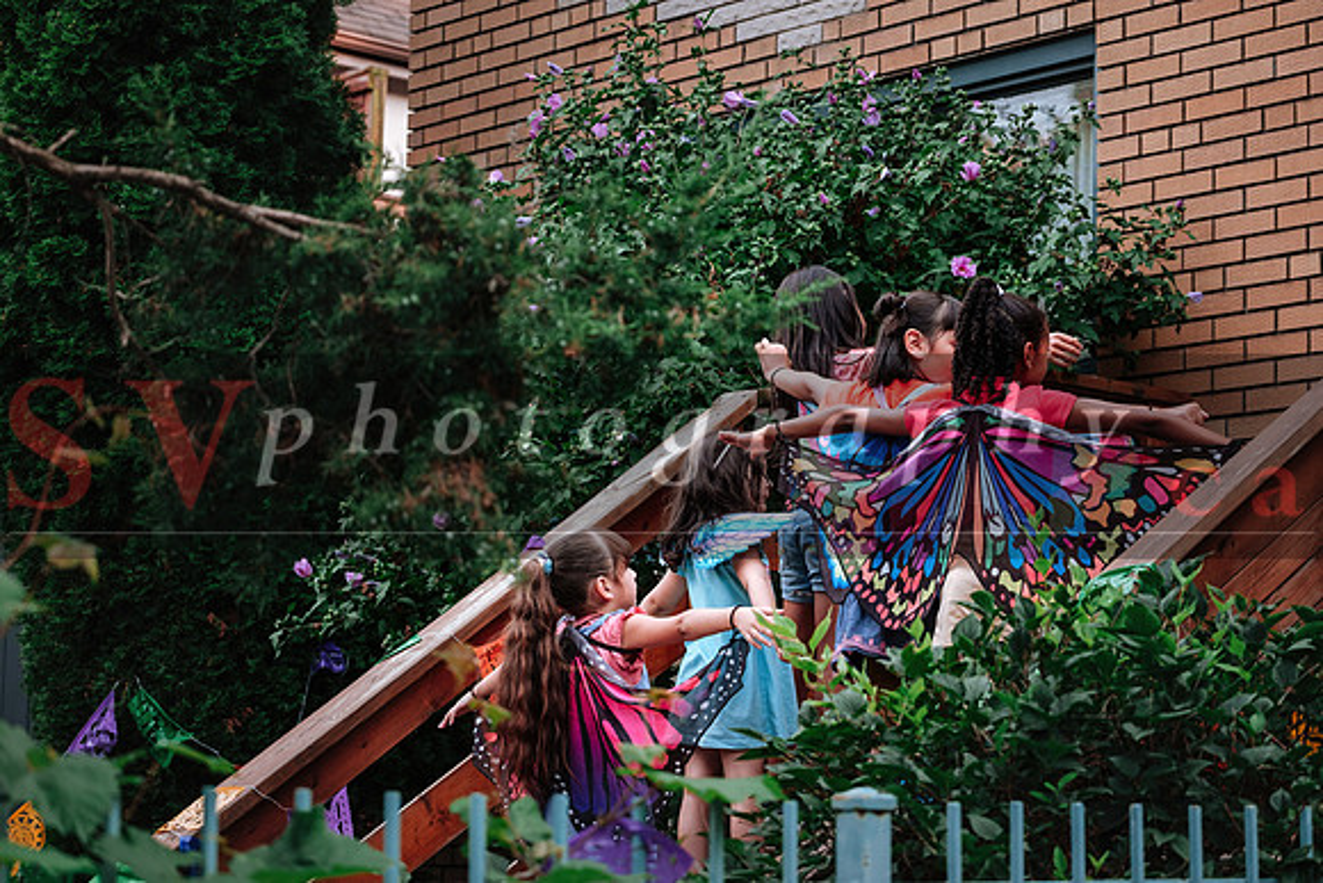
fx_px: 2977
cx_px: 662
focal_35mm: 81
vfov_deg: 16.9
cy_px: 442
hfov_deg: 25.1
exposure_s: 1/200
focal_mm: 54.1
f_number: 2.8
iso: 400
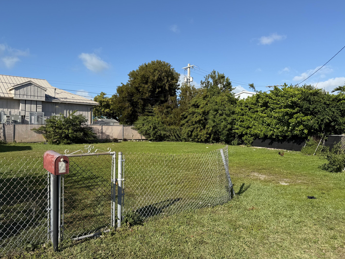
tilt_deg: +0.7
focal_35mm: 27
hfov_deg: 65.2
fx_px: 269
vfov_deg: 51.4
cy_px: 130
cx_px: 156
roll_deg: -0.1
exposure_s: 1/4673
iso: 80
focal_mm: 6.76
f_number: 1.78
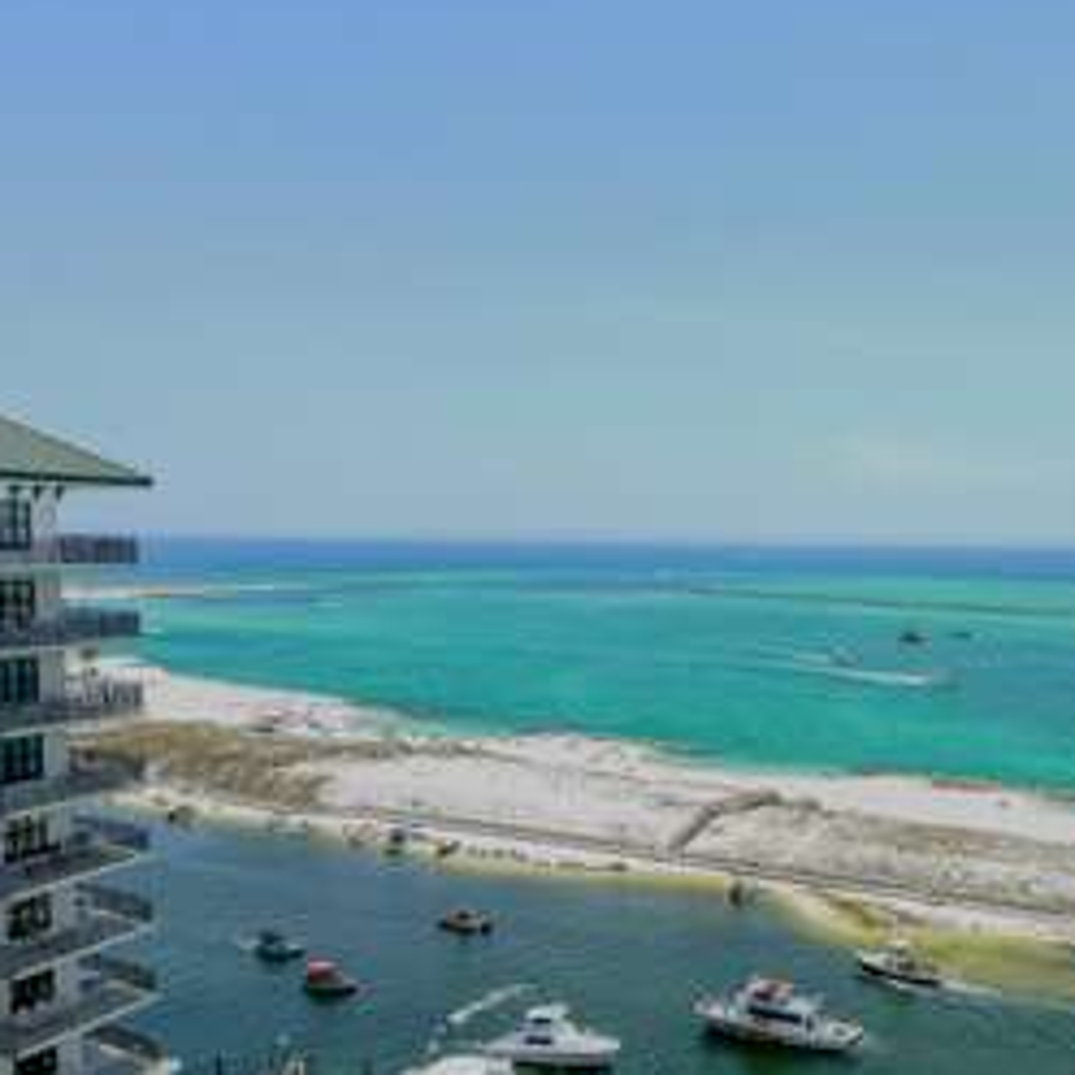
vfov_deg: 40.6
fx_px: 1441
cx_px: 863
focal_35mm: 41
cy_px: 683
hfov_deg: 39.3
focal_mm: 6.76
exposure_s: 1/10000
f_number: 1.8
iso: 80
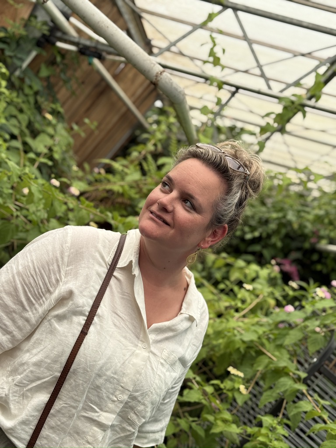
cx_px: 168
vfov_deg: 39.7
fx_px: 621
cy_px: 224
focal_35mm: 48
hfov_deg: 30.3
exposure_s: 1/895
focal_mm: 6.76
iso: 80
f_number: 1.78
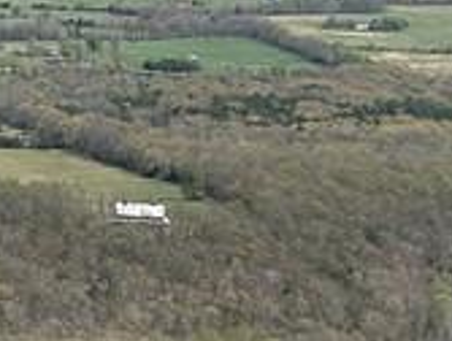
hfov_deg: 10.0
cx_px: -804
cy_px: -46
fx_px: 2081
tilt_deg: -4.6
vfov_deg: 9.3
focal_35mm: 159
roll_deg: +0.6
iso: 50
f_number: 1.5
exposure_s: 1/5882
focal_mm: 5.7
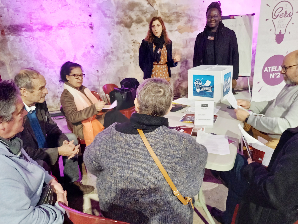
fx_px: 215
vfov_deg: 54.9
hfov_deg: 69.4
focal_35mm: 25
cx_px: 149
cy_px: 112
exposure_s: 1/24
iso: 500
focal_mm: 4.6
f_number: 2
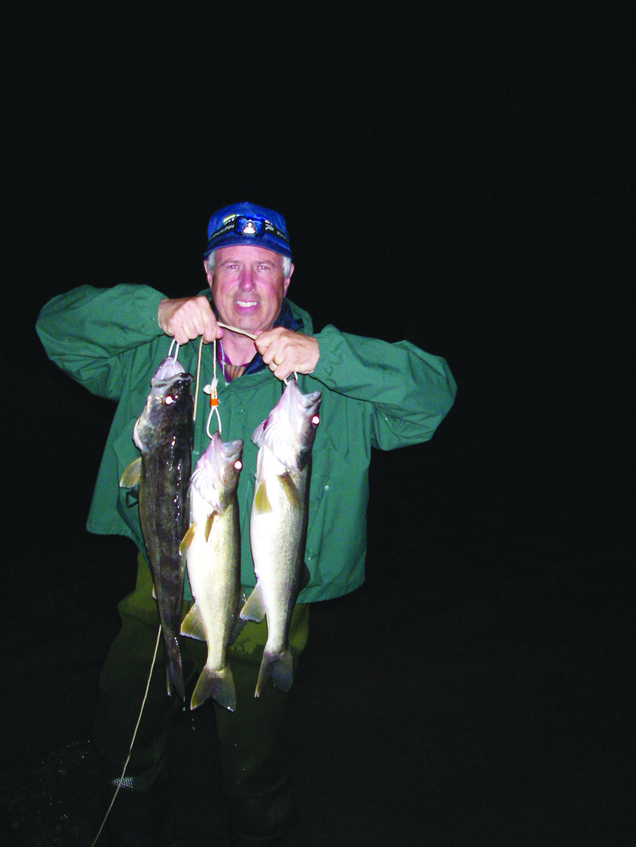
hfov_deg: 37.7
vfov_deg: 49.0
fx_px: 931
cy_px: 424
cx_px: 318
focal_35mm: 38
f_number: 3.3
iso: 250
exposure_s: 1/40
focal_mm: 6.3
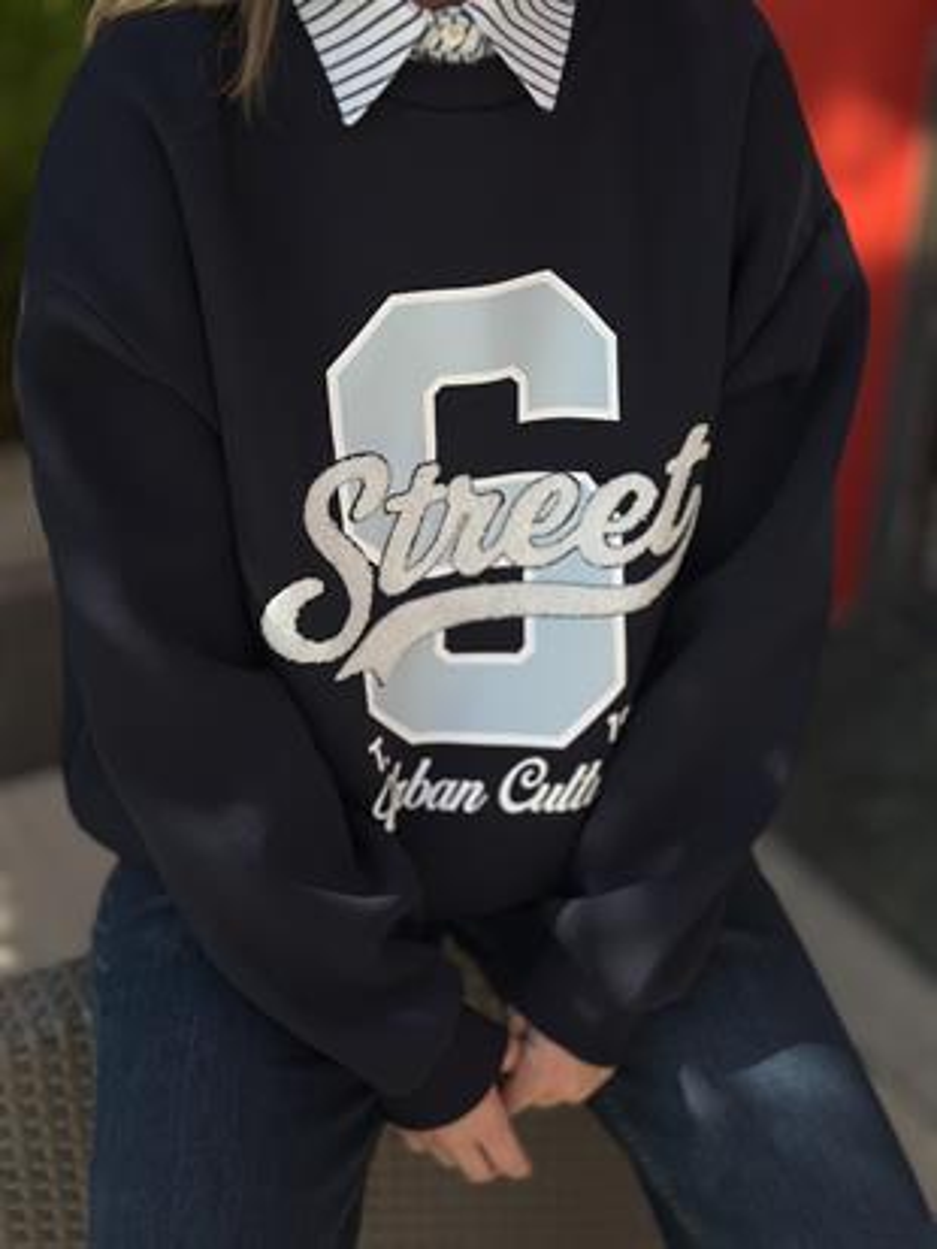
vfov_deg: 39.6
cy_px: 624
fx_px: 1731
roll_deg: -1.2
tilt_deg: -30.2
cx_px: 468
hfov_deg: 30.3
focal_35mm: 48
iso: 100
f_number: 1.78
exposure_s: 1/7092
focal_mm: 6.86
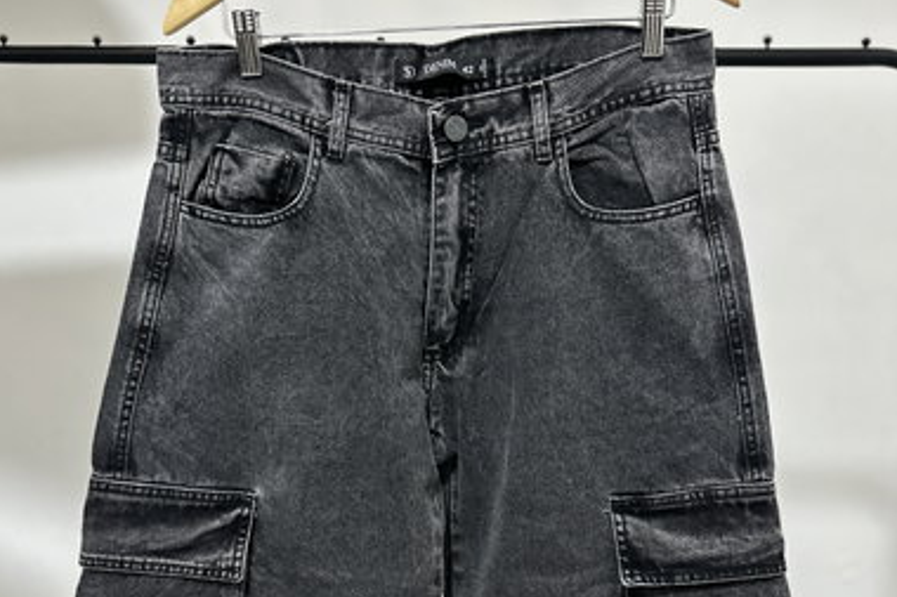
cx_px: 427
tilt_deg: -6.8
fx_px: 872
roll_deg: -2.3
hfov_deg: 54.4
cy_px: 346
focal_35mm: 35
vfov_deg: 37.7
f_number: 1.78
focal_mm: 6.86
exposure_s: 1/50
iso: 500
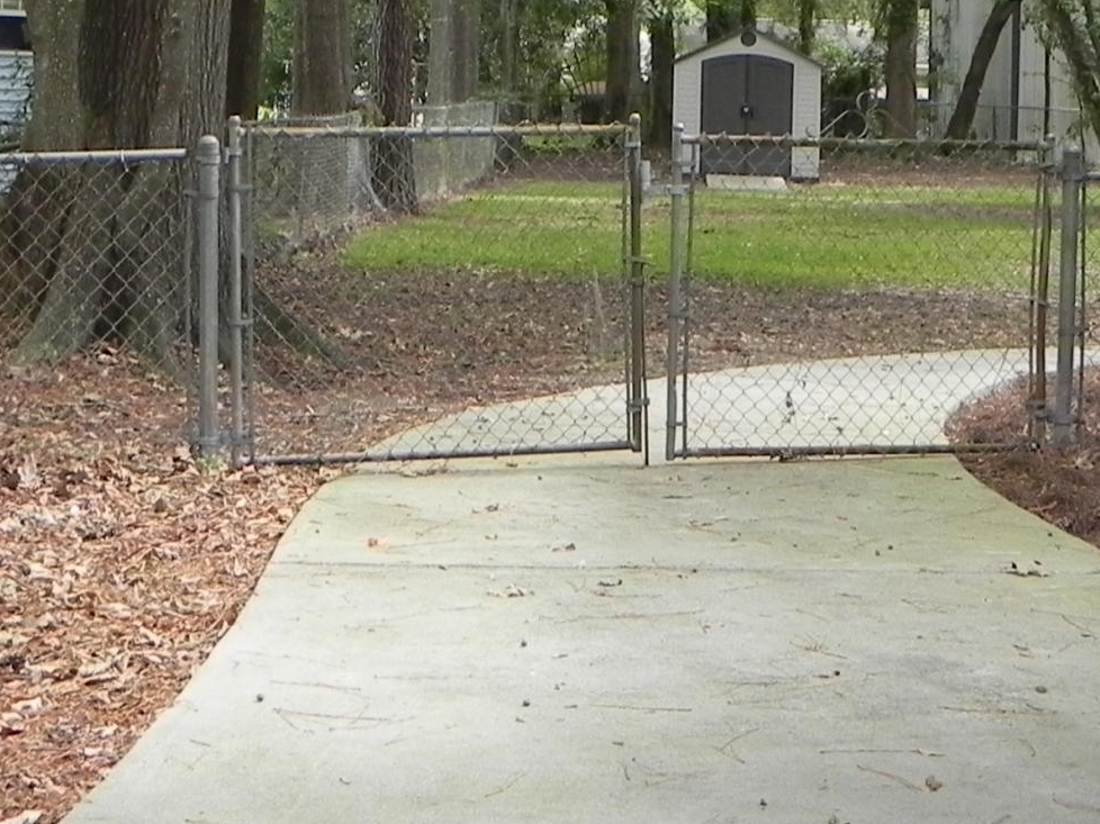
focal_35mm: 89
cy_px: 116
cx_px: 476
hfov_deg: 22.0
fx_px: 2827
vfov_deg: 16.4
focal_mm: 5.2
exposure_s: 1/132
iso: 160
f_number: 4
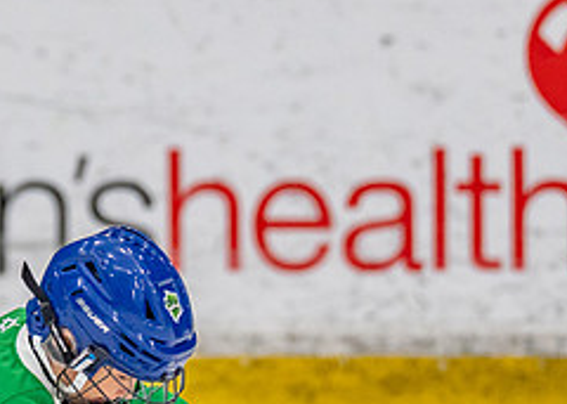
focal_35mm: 978
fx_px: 15736
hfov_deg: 2.1
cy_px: 199
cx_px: 1
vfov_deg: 1.5
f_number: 2.8
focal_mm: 200
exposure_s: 1/1600
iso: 1000
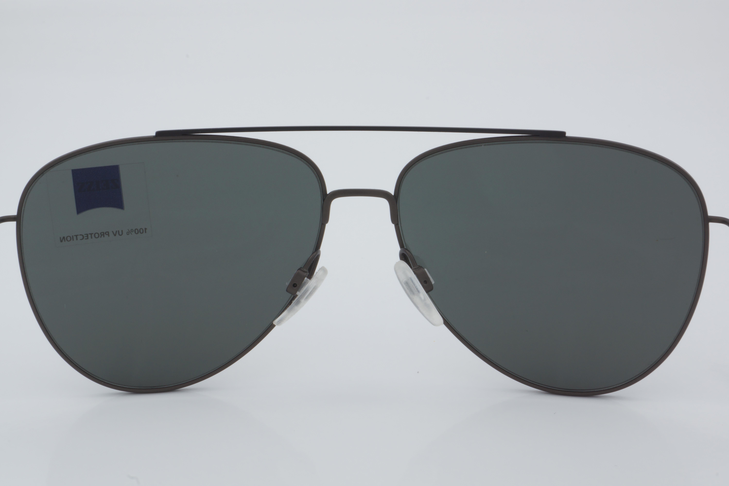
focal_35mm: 60
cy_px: 243
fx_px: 1215
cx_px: 364
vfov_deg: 22.6
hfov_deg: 33.4
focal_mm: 40
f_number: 32
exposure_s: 1/4
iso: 100
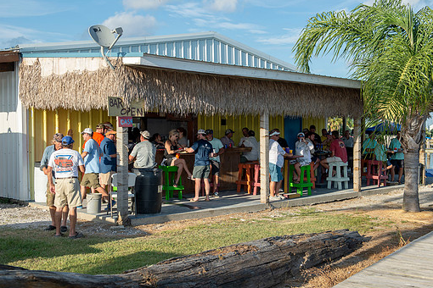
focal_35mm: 50
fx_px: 601
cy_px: 141
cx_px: 225
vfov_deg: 27.0
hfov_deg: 39.6
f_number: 5.6
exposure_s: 1/250
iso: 100
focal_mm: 44
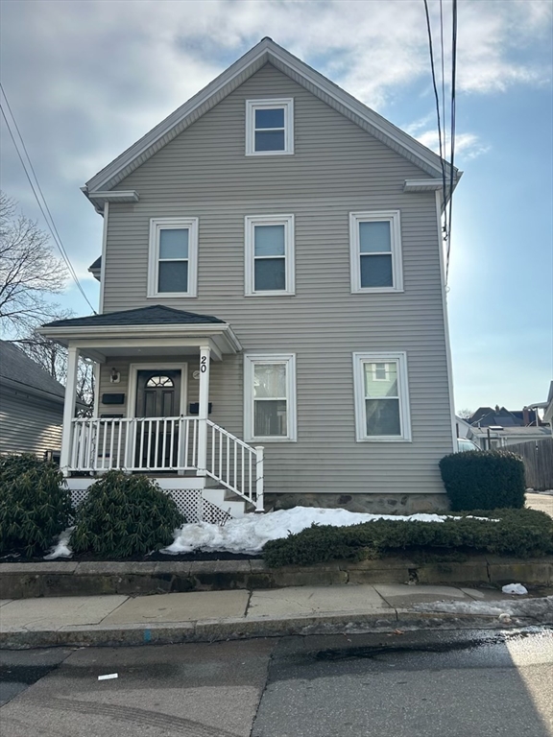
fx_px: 554
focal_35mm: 26
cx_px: 276
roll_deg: -1.8
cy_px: 368
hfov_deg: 53.1
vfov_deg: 67.3
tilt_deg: +10.7
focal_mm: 5.7
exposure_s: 1/3460
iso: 50
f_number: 1.5
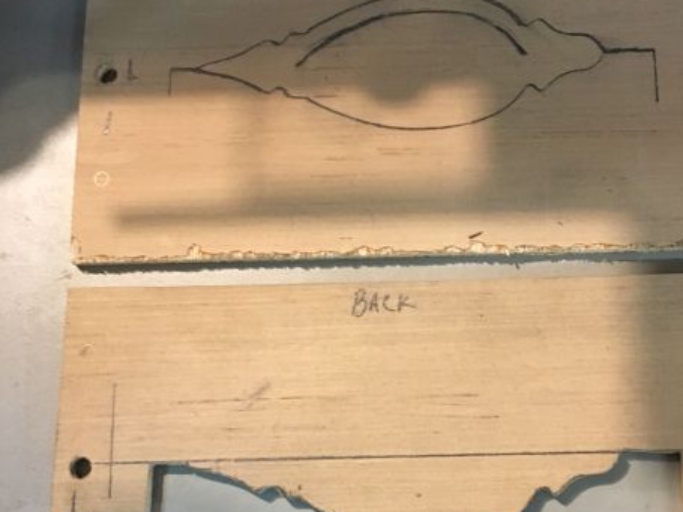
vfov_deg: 29.5
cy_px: 339
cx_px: 431
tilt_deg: -76.9
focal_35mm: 49
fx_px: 967
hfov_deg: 38.6
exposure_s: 1/24
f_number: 2.2
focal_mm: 4.15
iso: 200
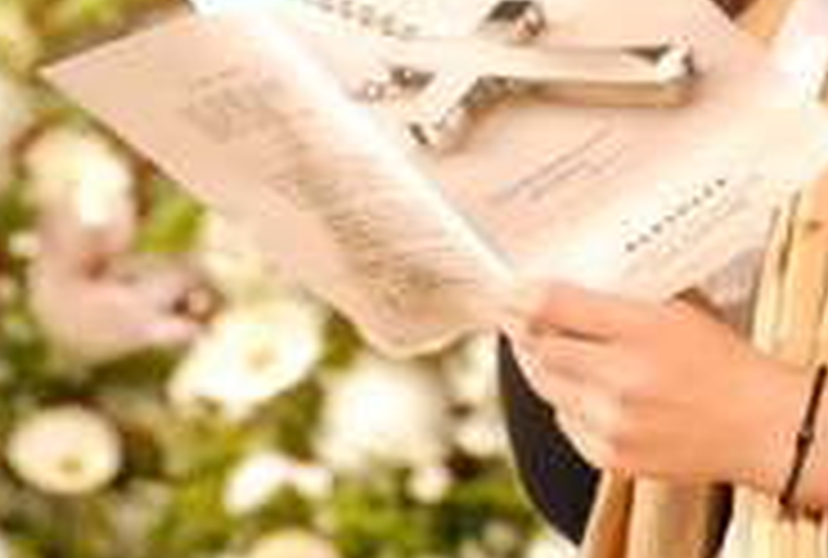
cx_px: 720
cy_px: -61
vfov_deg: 1.6
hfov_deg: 2.4
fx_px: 19706
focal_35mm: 854
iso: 1600
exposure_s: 1/40
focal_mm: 150
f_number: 5.6
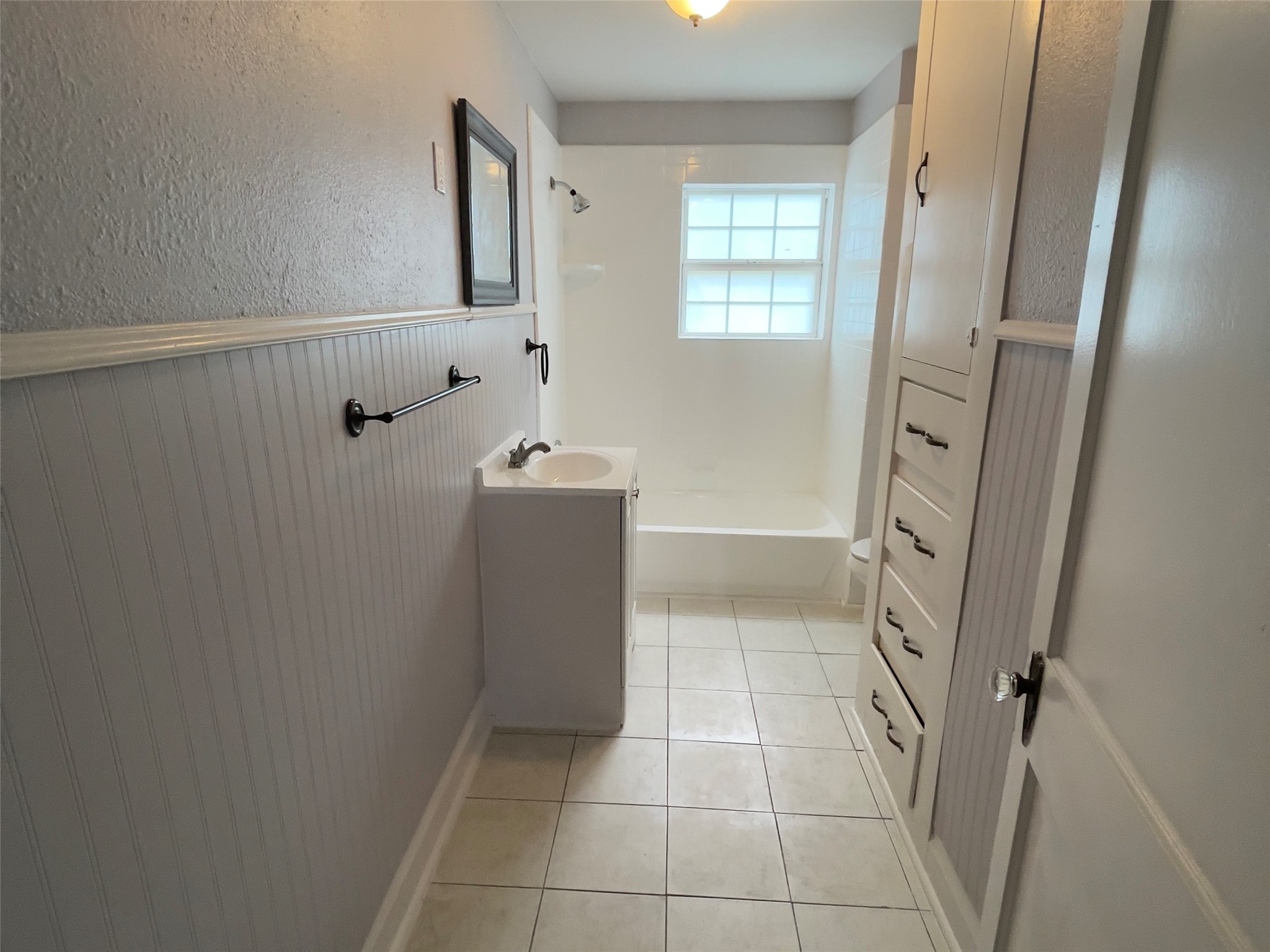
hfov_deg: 106.2
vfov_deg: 89.9
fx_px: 477
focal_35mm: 13
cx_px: 635
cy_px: 476
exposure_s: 1/60
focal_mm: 1.54
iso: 160
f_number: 2.4
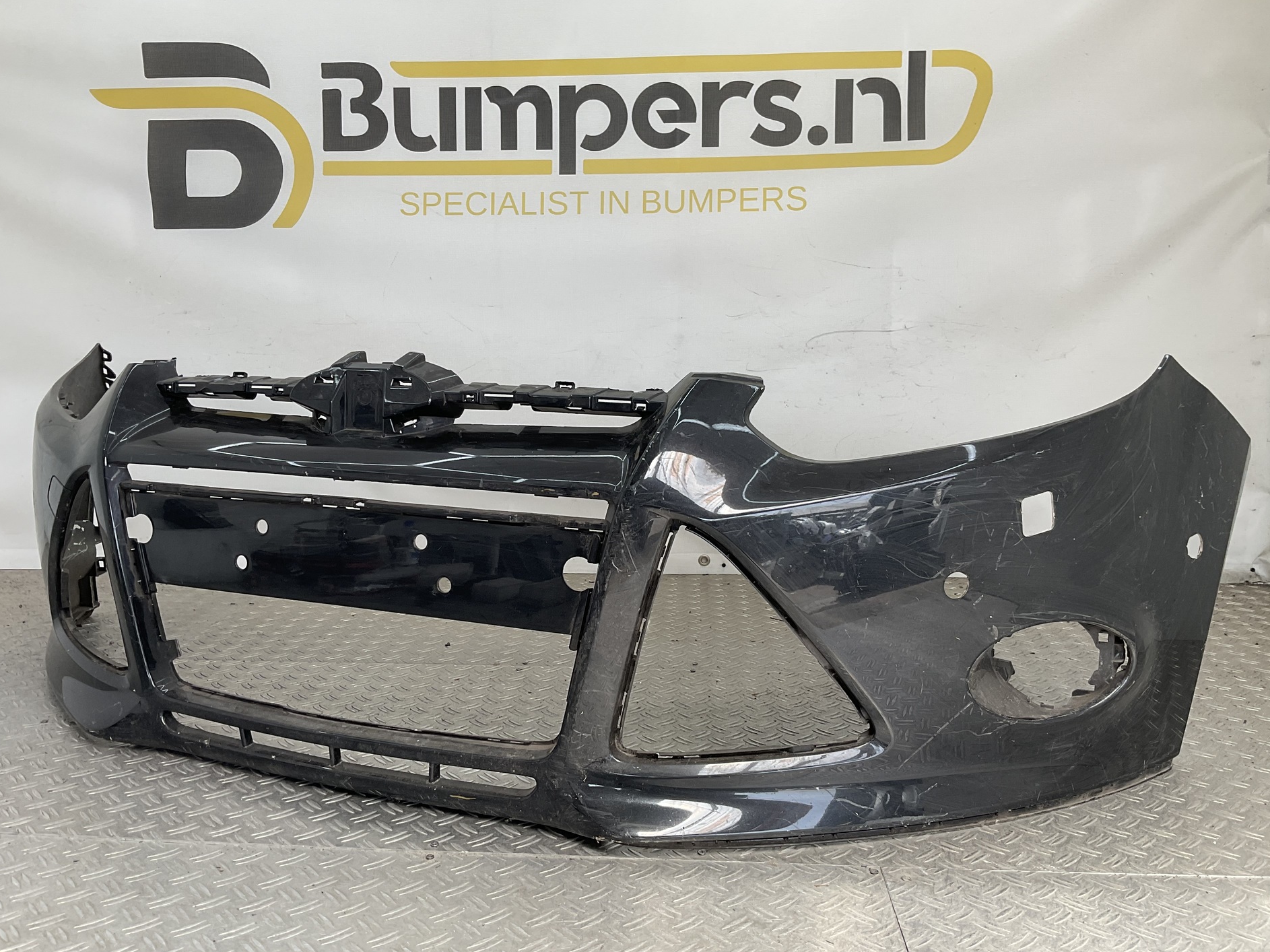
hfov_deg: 58.4
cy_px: 469
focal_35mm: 31
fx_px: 1137
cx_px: 620
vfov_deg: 45.4
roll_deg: -1.3
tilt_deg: -6.0
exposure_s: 1/203
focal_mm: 3
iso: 16
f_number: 1.8
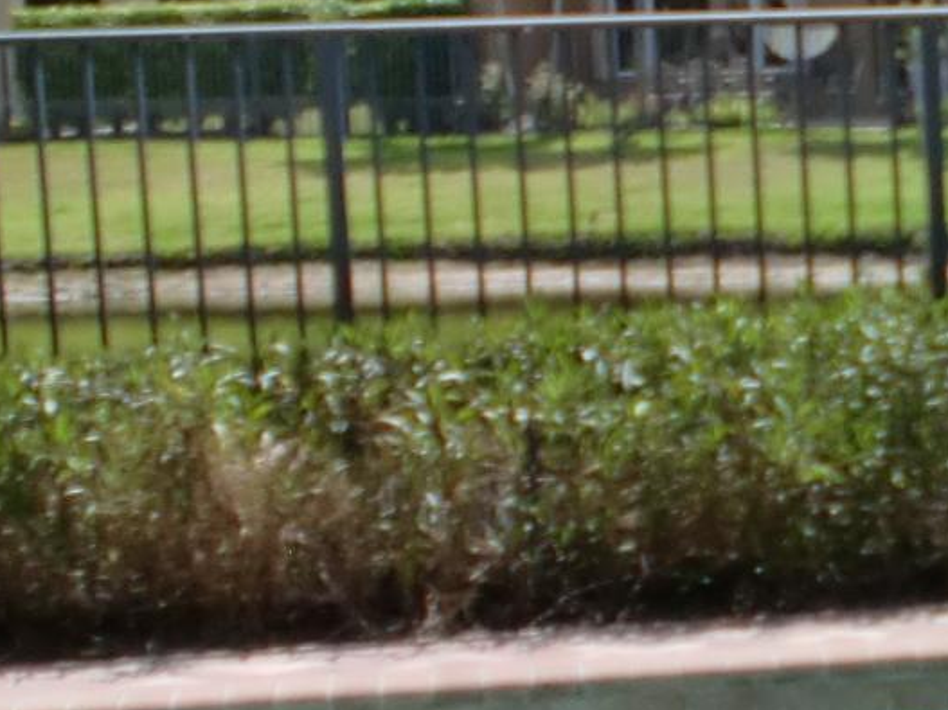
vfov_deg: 10.9
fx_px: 3724
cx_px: 1448
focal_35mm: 136
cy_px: 489
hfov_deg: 13.6
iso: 64
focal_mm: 6.3
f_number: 3.1
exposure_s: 1/1000
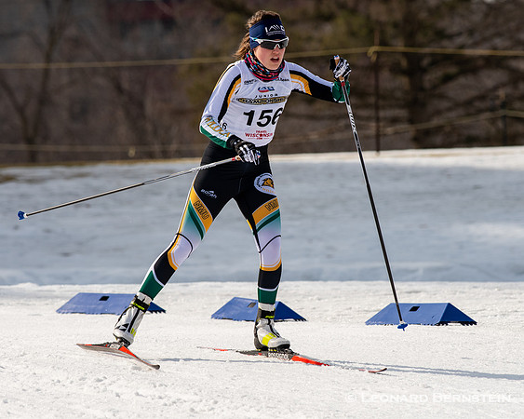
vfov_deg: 3.1
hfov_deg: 3.8
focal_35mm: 507
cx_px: 269
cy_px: 210
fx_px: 7864
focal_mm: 300
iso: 400
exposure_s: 1/2000
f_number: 7.1
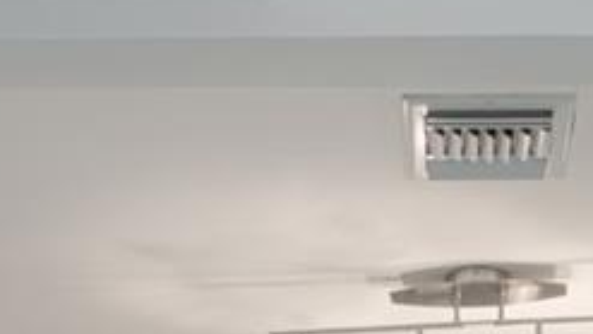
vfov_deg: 10.3
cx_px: 653
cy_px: 903
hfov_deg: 21.3
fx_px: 1494
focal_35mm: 95
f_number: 10
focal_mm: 14
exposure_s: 1/15
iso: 250
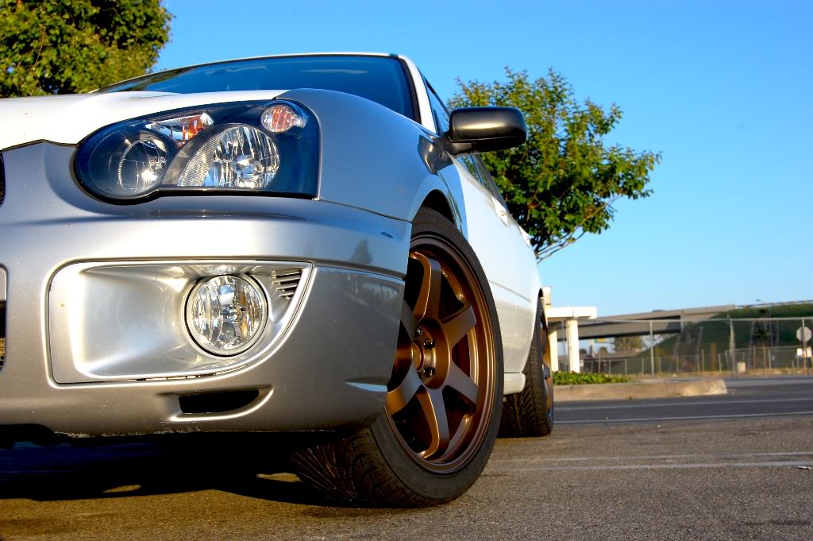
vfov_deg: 28.9
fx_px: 1049
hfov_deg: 42.4
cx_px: 406
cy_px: 270
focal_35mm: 46
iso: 200
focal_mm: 31
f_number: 10
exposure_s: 1/400
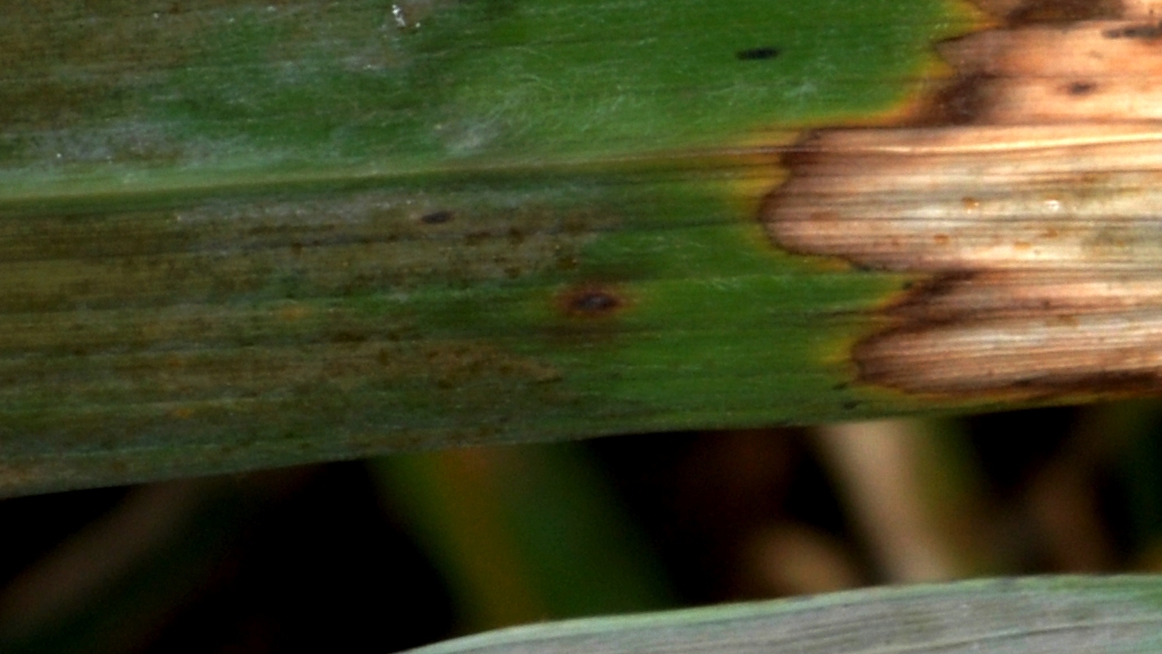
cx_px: 2086
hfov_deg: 5.9
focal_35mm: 357
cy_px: 253
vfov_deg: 3.4
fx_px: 11000
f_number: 36
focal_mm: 60
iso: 400
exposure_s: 1/60
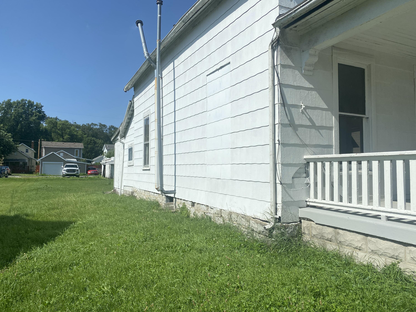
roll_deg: -0.7
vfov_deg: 53.1
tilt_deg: +1.7
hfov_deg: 67.3
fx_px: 312
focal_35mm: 26
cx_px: 208
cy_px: 156
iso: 32
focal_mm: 4.25
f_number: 1.8
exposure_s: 1/6757
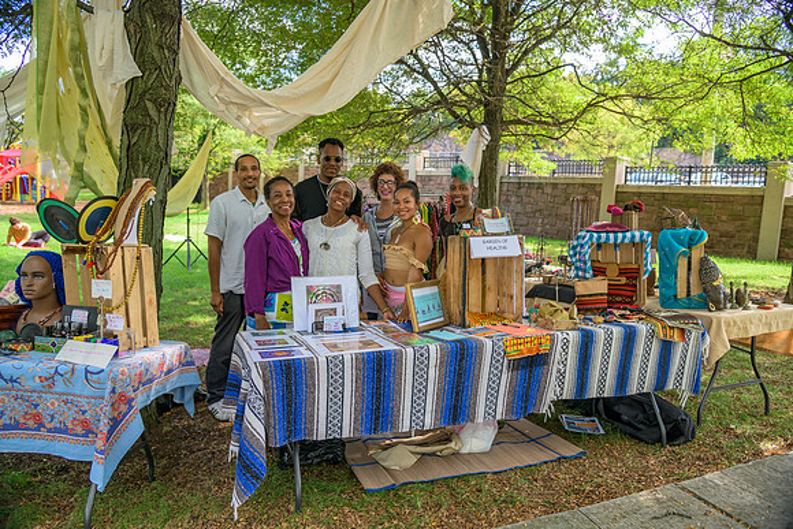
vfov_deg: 53.2
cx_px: 396
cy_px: 264
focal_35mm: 24
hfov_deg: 73.7
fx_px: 529
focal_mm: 24
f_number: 4
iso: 450
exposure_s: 1/200
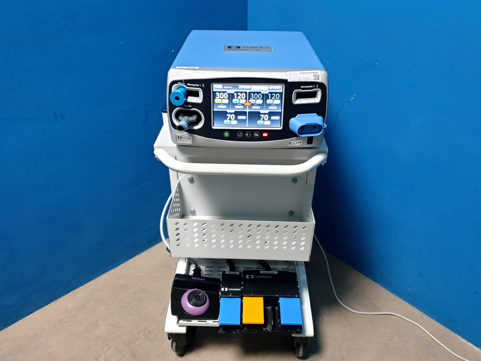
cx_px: 240
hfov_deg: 67.3
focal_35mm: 26
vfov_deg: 53.1
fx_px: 361
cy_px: 180
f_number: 1.5
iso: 400
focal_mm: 4.3
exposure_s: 1/50
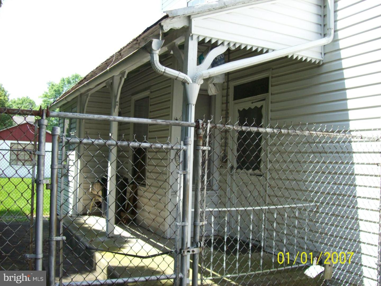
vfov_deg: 39.7
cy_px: 143
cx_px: 190
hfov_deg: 51.4
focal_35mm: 36
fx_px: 396
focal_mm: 6
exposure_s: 1/329
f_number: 2.7
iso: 80
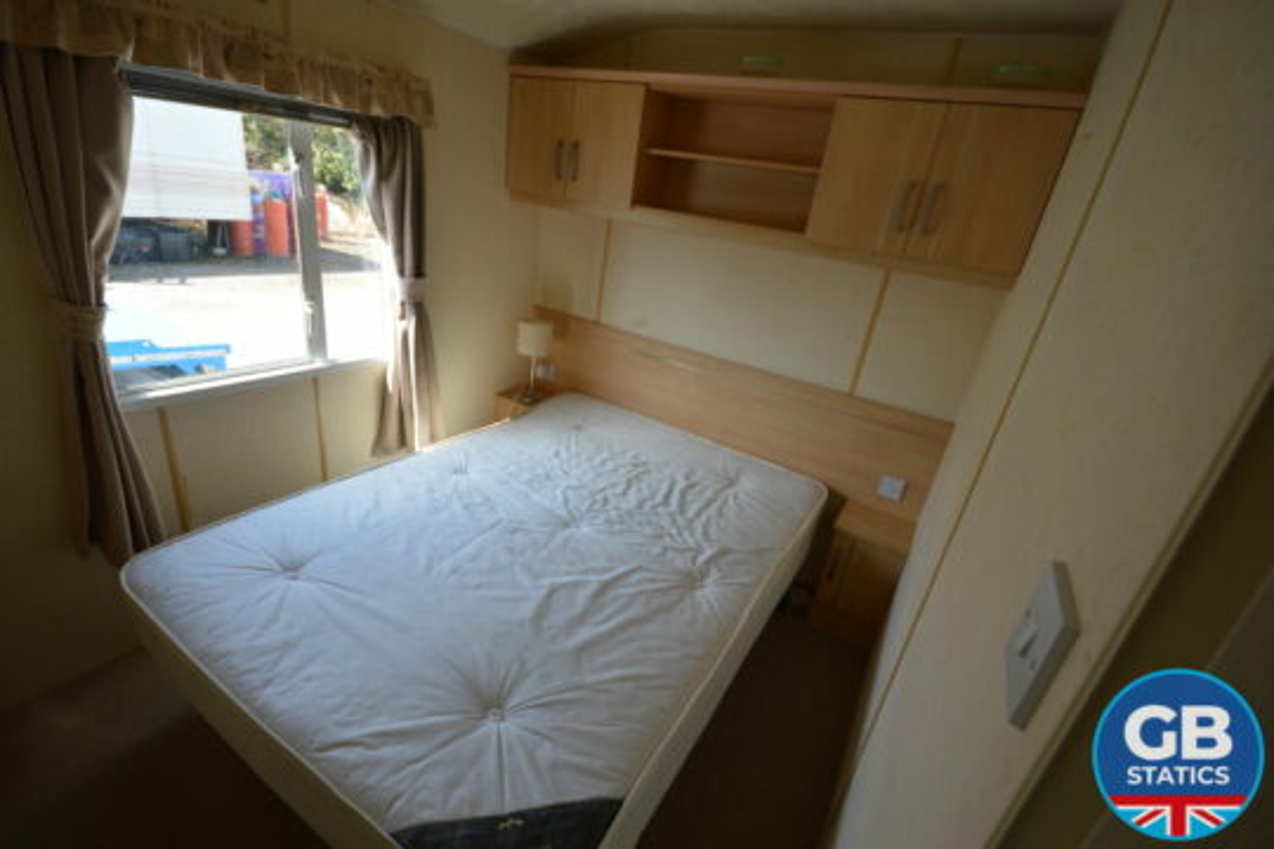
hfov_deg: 100.4
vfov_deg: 77.3
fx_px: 531
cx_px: 637
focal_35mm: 15
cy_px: 424
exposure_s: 1/125
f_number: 5.6
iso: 250
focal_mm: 10
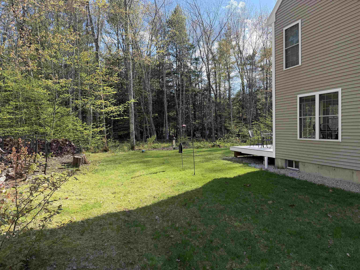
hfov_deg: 71.6
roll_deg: +1.6
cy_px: 135
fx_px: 250
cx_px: 180
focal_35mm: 24
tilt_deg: -1.9
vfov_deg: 56.8
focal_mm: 6.76
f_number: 1.78
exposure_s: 1/1230
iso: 100
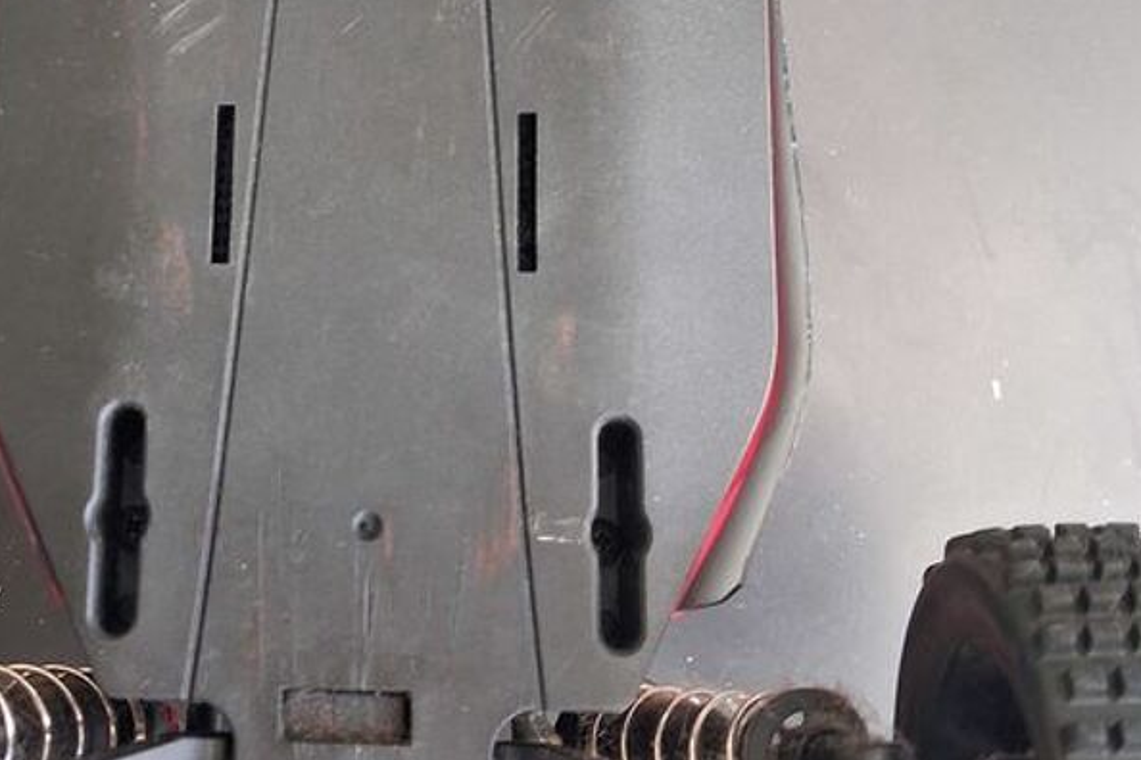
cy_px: 89
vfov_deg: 21.1
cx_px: 371
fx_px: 1997
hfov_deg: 31.6
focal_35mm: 63
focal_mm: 4
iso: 500
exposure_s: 1/33
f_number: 1.8
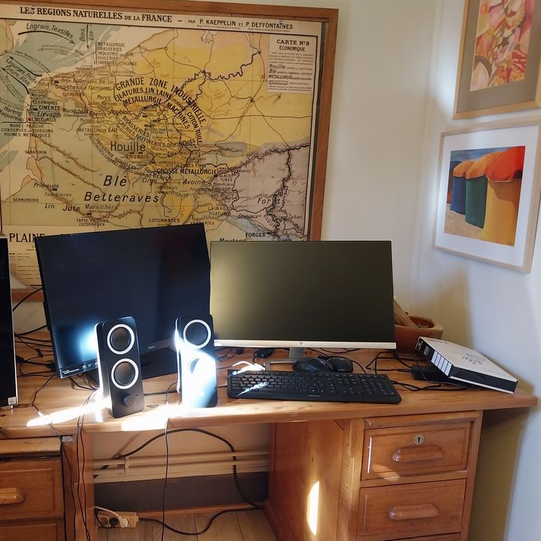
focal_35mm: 31
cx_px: 193
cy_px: 269
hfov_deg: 51.8
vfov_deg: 52.5
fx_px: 548
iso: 400
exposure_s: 1/33.3
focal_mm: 4
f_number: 1.8
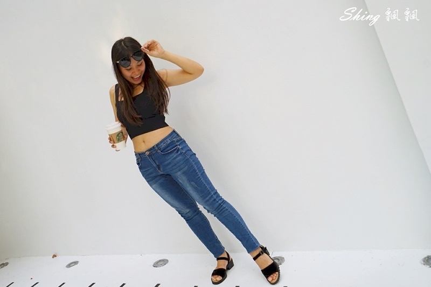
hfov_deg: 54.4
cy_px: 144
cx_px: 216
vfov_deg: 37.8
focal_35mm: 35
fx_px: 419
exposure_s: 1/250
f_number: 5.6
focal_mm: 35
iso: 640
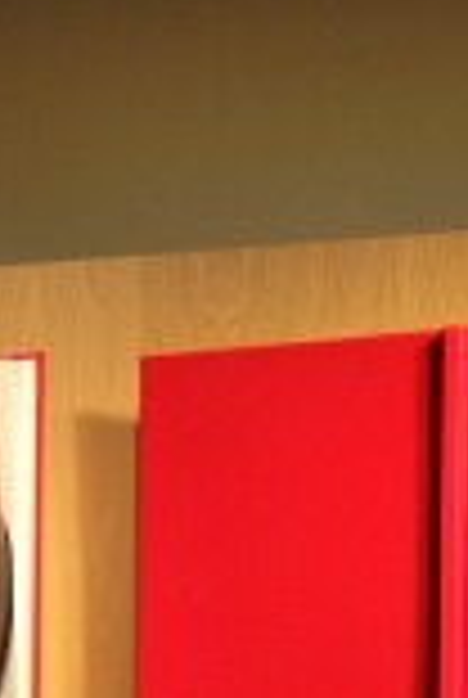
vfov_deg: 17.2
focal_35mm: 113
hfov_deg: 12.2
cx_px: 142
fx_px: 2194
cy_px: 847
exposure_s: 1/60
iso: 200
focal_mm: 24
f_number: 4
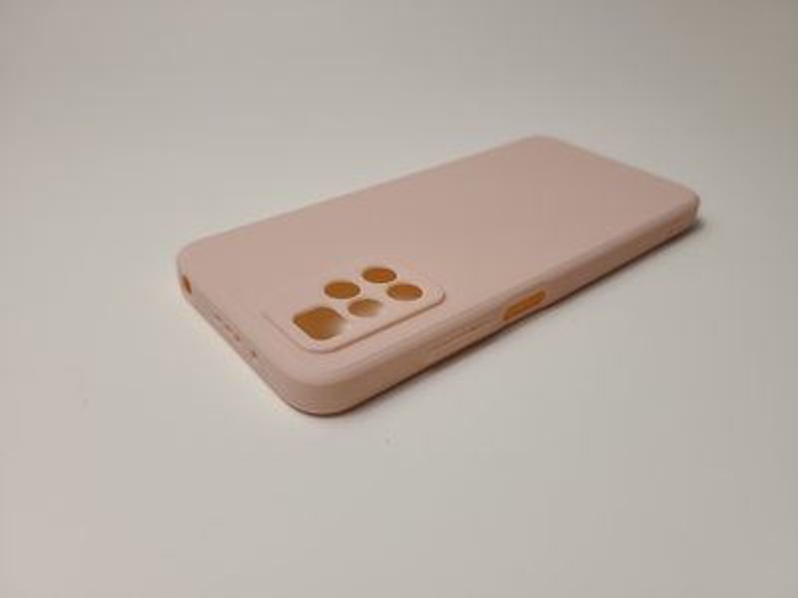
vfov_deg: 53.1
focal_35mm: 26
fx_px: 599
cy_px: 299
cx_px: 399
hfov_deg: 67.3
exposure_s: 1/100
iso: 40
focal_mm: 5.4
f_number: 1.8
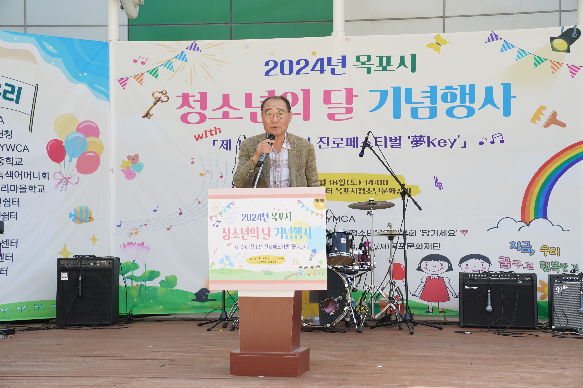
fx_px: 1134
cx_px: 292
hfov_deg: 28.8
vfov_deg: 19.5
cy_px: 194
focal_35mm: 70
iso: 160
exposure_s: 1/250
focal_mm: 70
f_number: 5.6
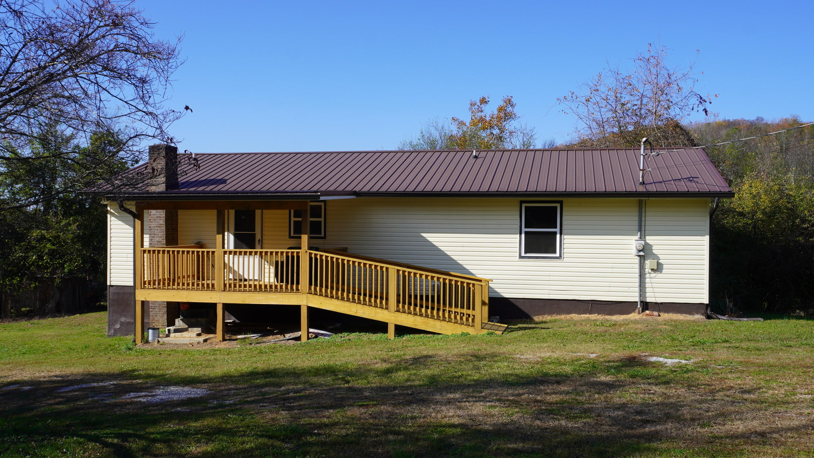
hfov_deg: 58.7
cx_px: 404
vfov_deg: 35.1
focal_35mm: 34
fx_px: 724
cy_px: 242
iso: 100
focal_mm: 21
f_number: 10
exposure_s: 1/160
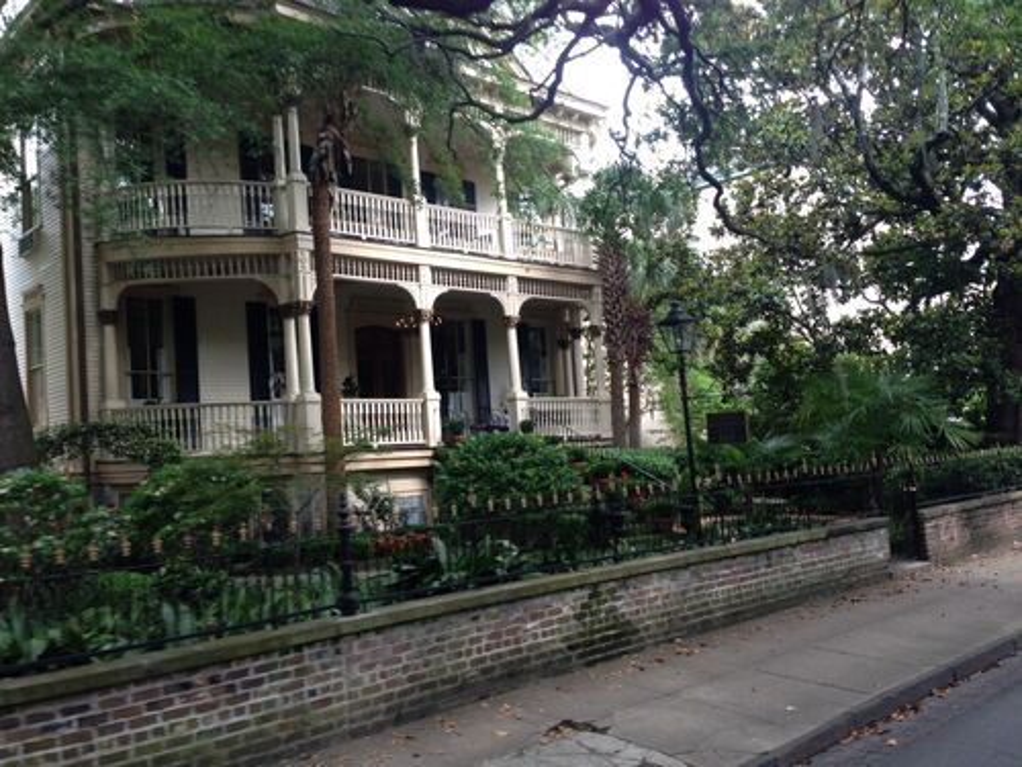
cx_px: 511
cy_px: 384
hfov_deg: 55.4
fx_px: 974
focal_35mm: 33
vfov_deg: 42.9
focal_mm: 4.13
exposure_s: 1/120
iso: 64
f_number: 2.4
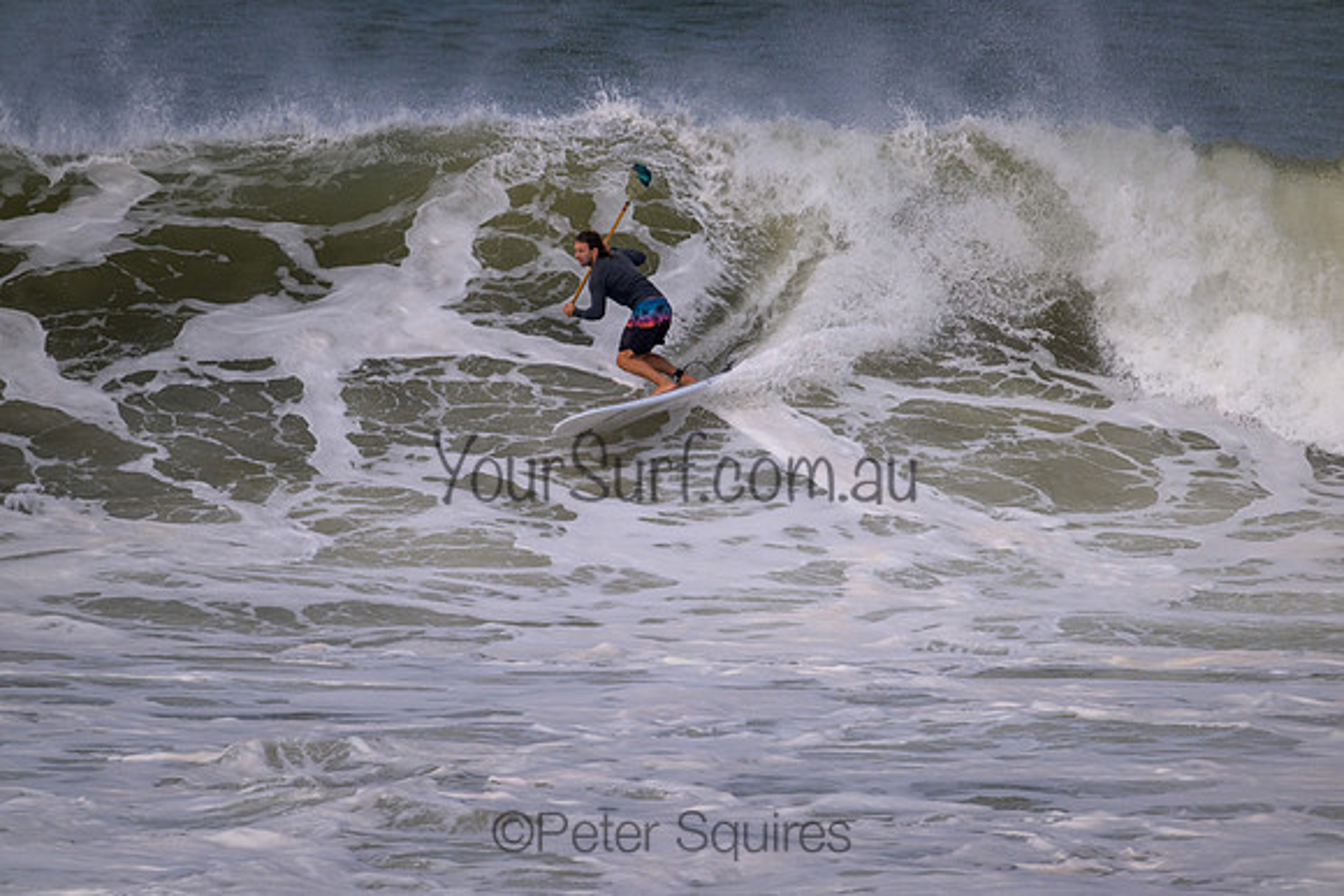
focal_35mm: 800
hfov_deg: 2.6
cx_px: 672
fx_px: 29872
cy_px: 448
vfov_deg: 1.7
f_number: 11
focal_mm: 800
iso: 560
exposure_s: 1/2000
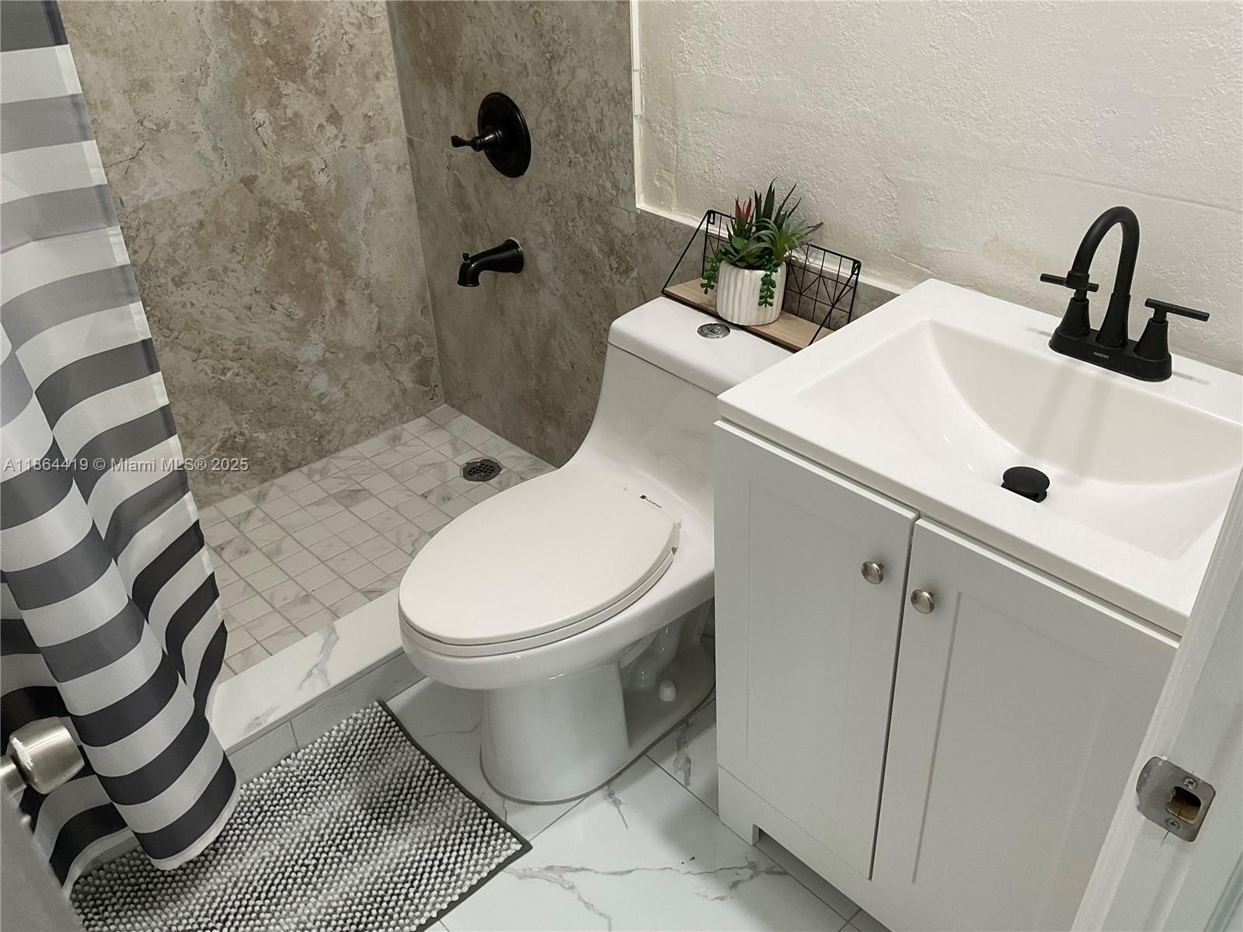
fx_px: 1041
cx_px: 622
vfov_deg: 48.2
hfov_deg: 61.7
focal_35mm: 29
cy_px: 466
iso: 64
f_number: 1.8
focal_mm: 3
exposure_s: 1/60
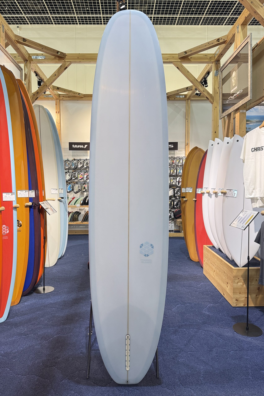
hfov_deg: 51.3
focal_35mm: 25
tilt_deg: -2.7
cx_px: 129
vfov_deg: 71.5
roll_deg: -0.5
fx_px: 275
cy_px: 198
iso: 200
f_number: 1.78
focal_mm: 6.76
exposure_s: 1/120
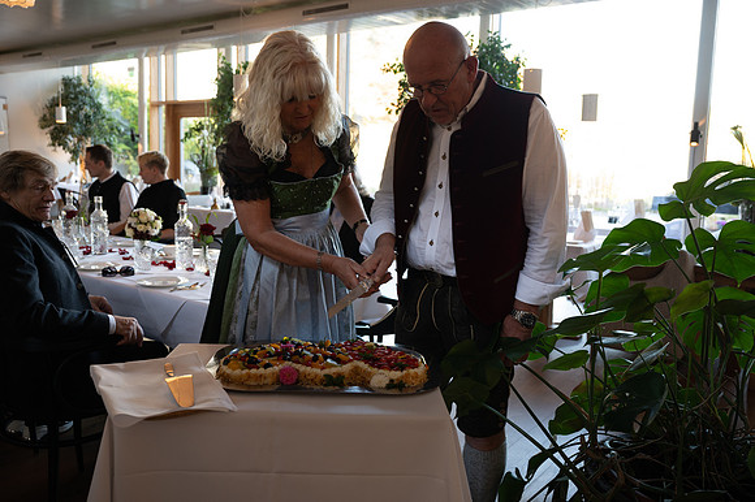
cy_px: 251
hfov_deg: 61.1
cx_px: 378
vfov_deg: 42.9
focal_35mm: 30
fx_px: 639
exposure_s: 1/50
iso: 400
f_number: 3.5
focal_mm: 30.5
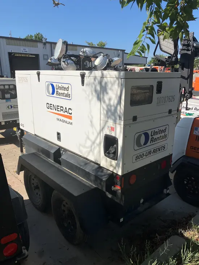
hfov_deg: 49.8
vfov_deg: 63.4
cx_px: 100
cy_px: 132
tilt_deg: -12.8
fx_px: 215
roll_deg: -0.2
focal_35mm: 28
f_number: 1.8
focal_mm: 3.99
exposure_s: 1/3472
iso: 32
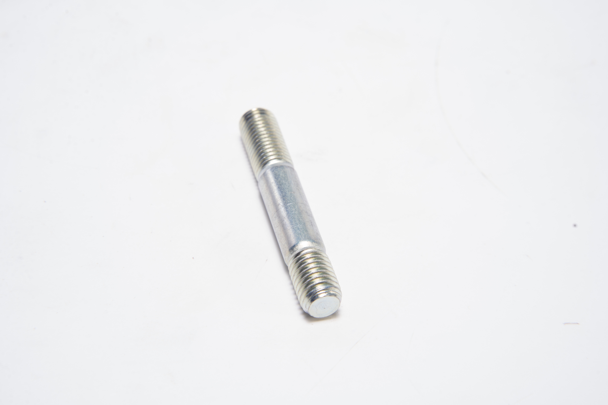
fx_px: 1267
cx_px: 304
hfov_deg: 27.0
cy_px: 202
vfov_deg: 18.2
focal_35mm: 75
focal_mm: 75
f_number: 14
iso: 80
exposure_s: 1/80
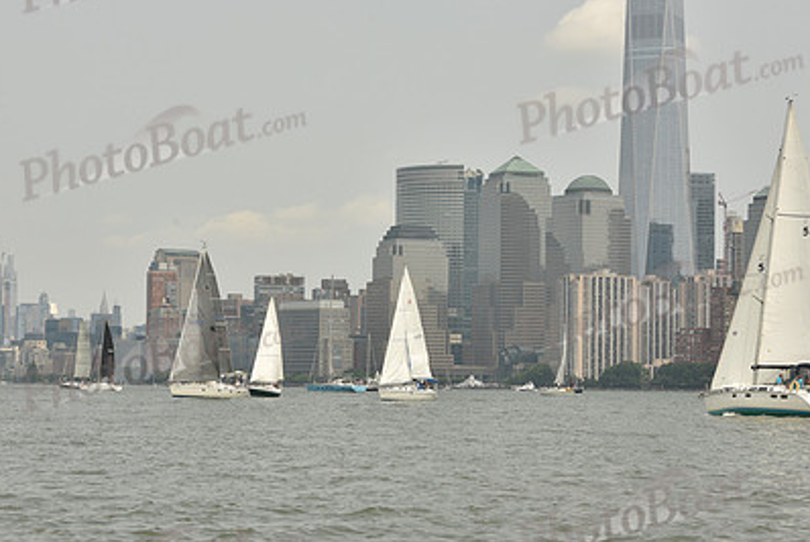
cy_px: 225
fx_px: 2297
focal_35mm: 102
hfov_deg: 20.0
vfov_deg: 13.4
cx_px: 413
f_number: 11
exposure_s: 1/640
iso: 250
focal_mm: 70
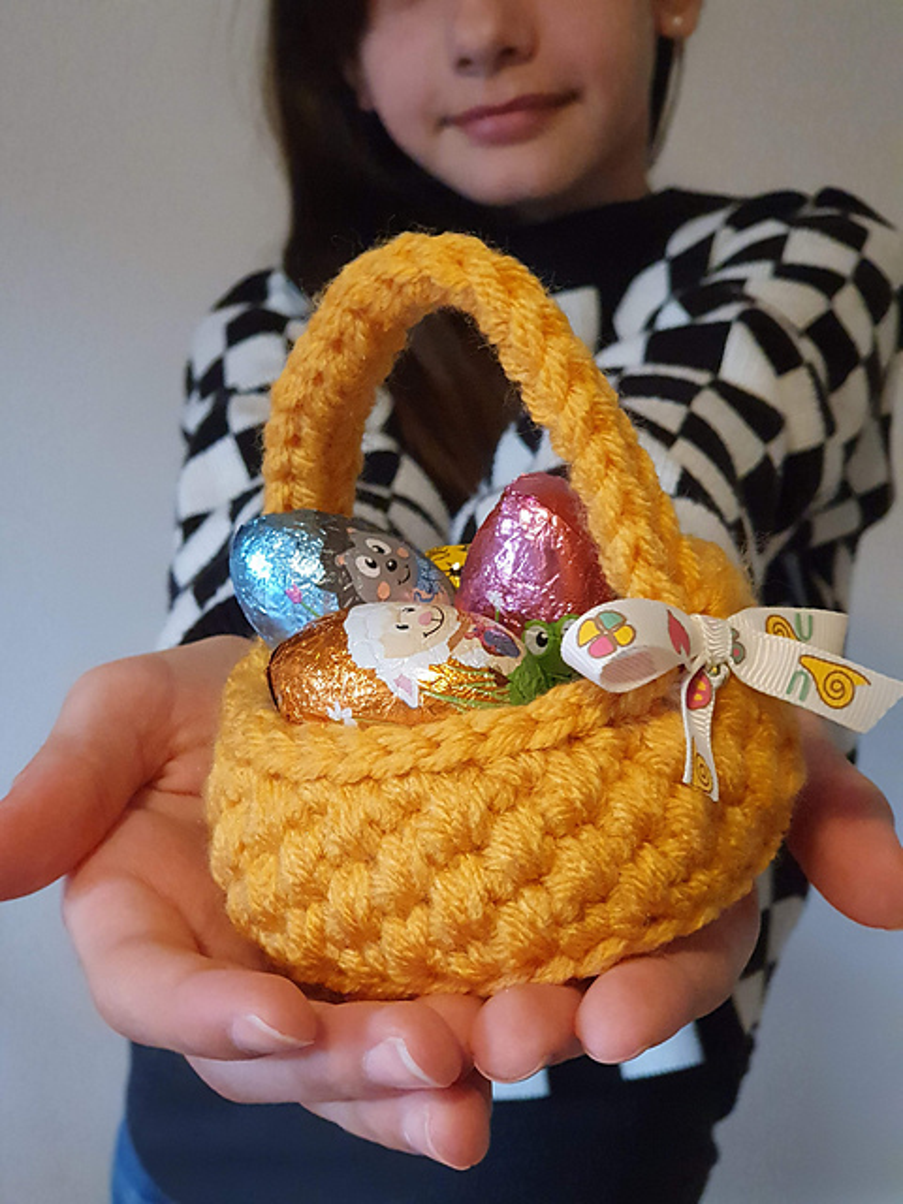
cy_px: 602
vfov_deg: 36.8
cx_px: 452
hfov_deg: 28.0
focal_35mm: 52
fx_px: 1809
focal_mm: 6
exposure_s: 1/50
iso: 640
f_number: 2.4
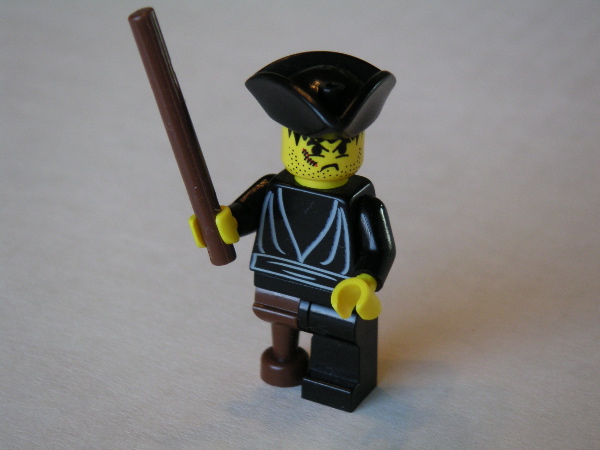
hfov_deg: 17.7
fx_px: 1924
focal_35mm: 111
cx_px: 300
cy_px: 225
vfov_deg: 13.3
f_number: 3.6
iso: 100
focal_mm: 17.1
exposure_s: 1/30
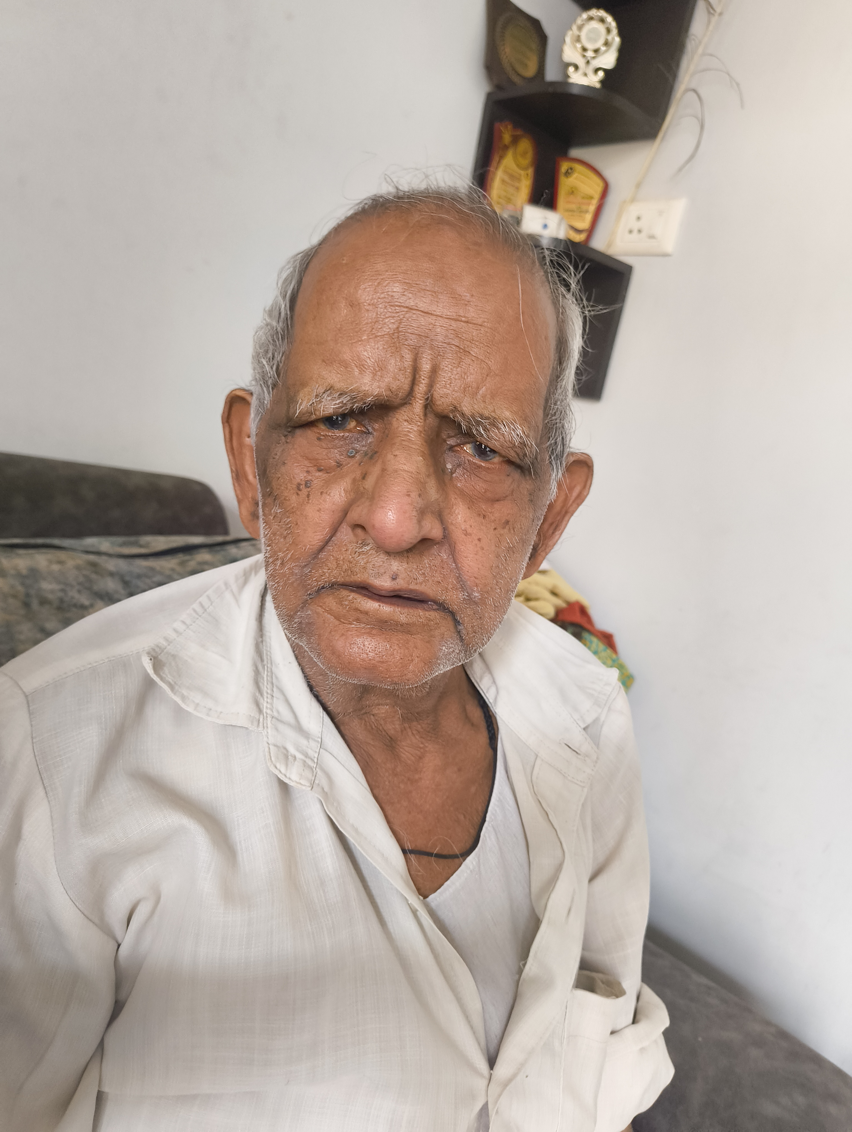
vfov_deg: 71.5
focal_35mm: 24
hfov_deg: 56.9
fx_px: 786
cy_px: 566
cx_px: 426
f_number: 1.87
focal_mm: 5.56
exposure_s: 1/50
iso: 1821
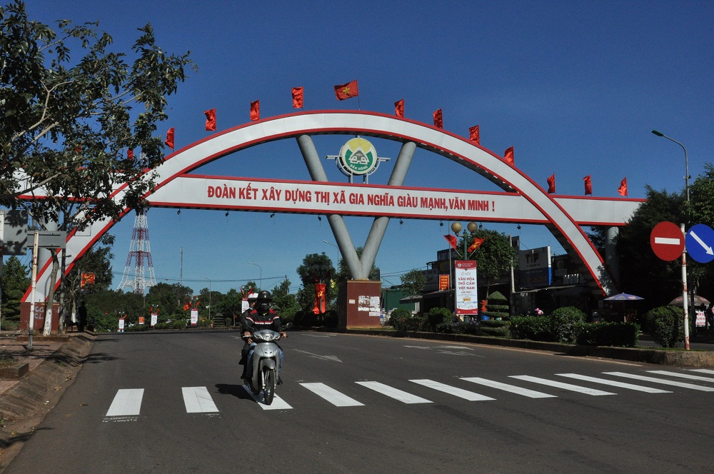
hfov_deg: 49.6
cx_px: 357
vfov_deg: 34.1
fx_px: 772
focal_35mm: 39
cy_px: 237
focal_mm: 26
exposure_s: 1/1250
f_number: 18
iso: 1000
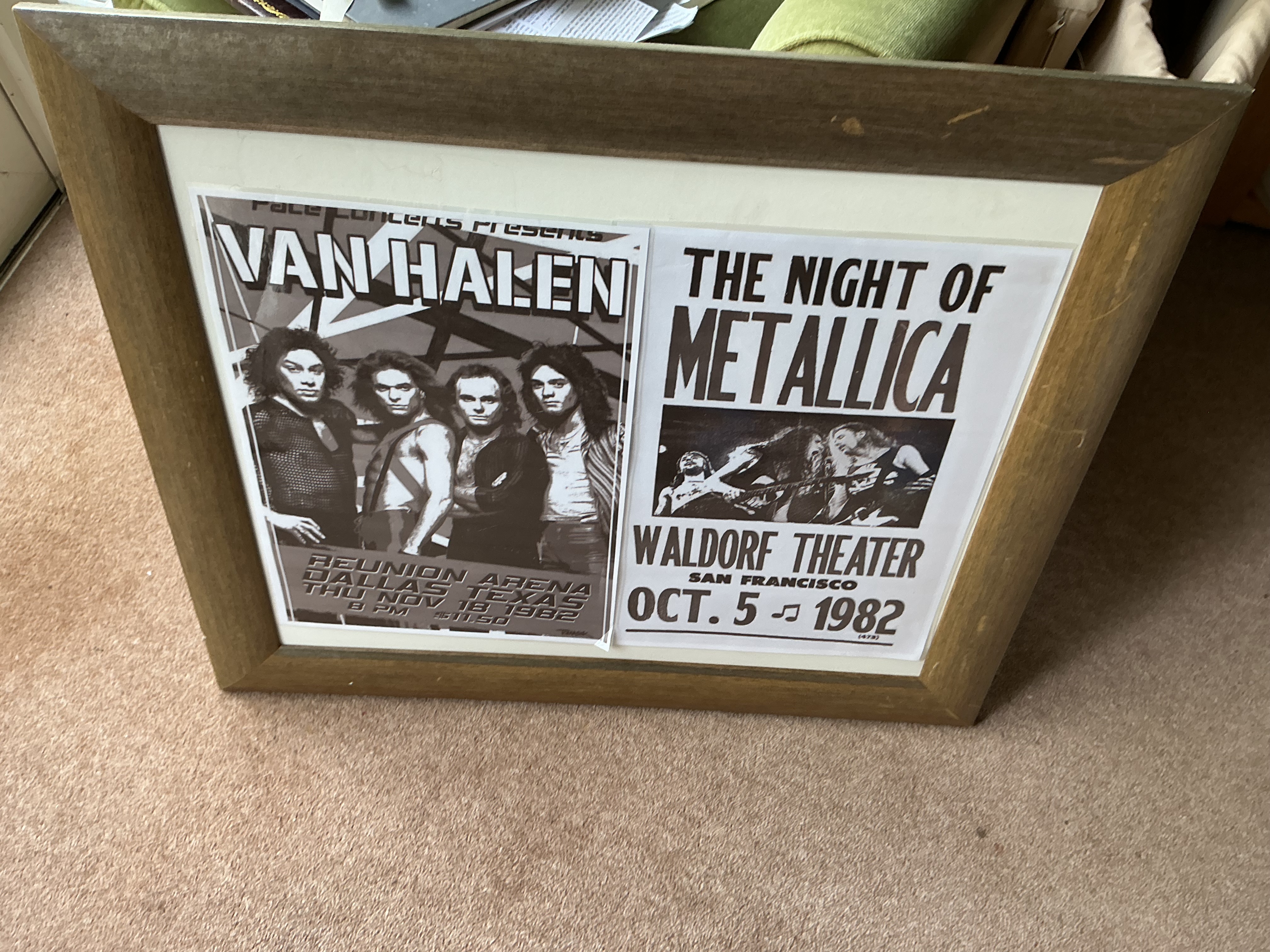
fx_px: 1064
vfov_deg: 48.2
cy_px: 476
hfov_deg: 61.7
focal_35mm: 29
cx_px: 635
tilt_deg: -60.3
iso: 50
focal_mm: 3
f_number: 1.8
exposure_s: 1/50
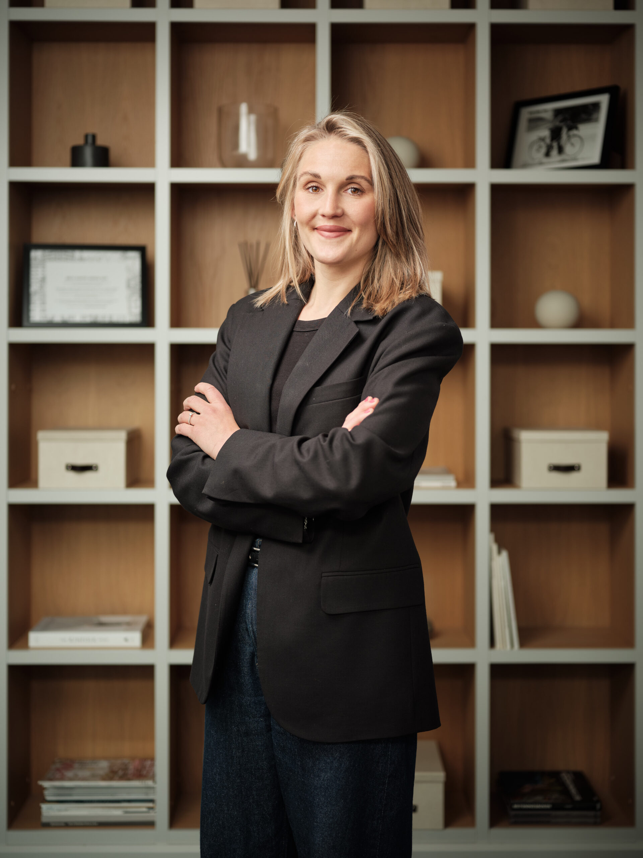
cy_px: 429
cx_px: 322
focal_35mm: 50
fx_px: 1238
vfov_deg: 38.2
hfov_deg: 29.1
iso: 320
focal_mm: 63
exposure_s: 1/125
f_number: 2.8
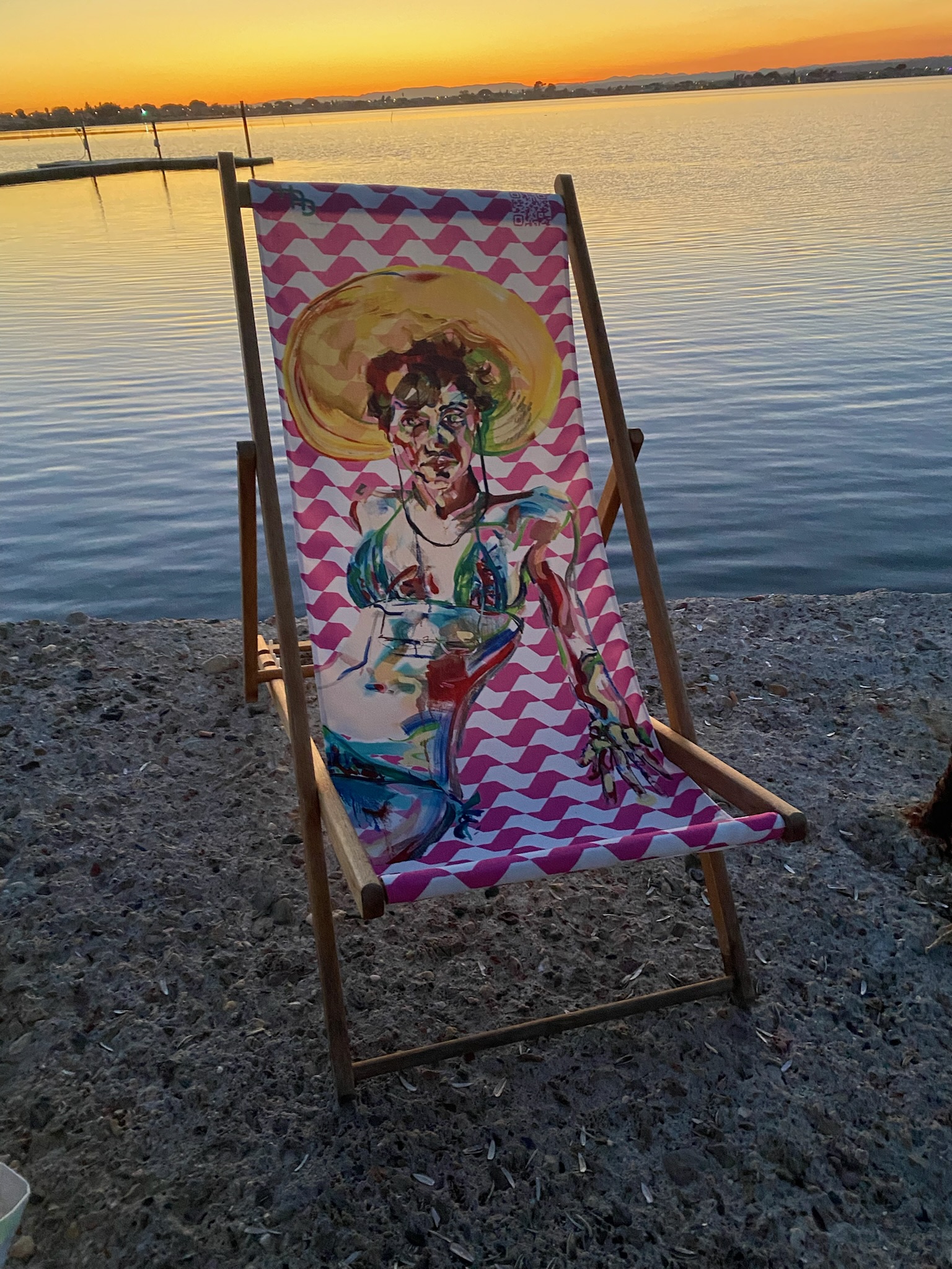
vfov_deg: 67.3
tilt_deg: -27.5
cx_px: 476
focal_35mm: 26
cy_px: 634
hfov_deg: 53.1
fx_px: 953
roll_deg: +3.8
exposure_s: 1/39
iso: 640
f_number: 1.8
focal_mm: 4.25
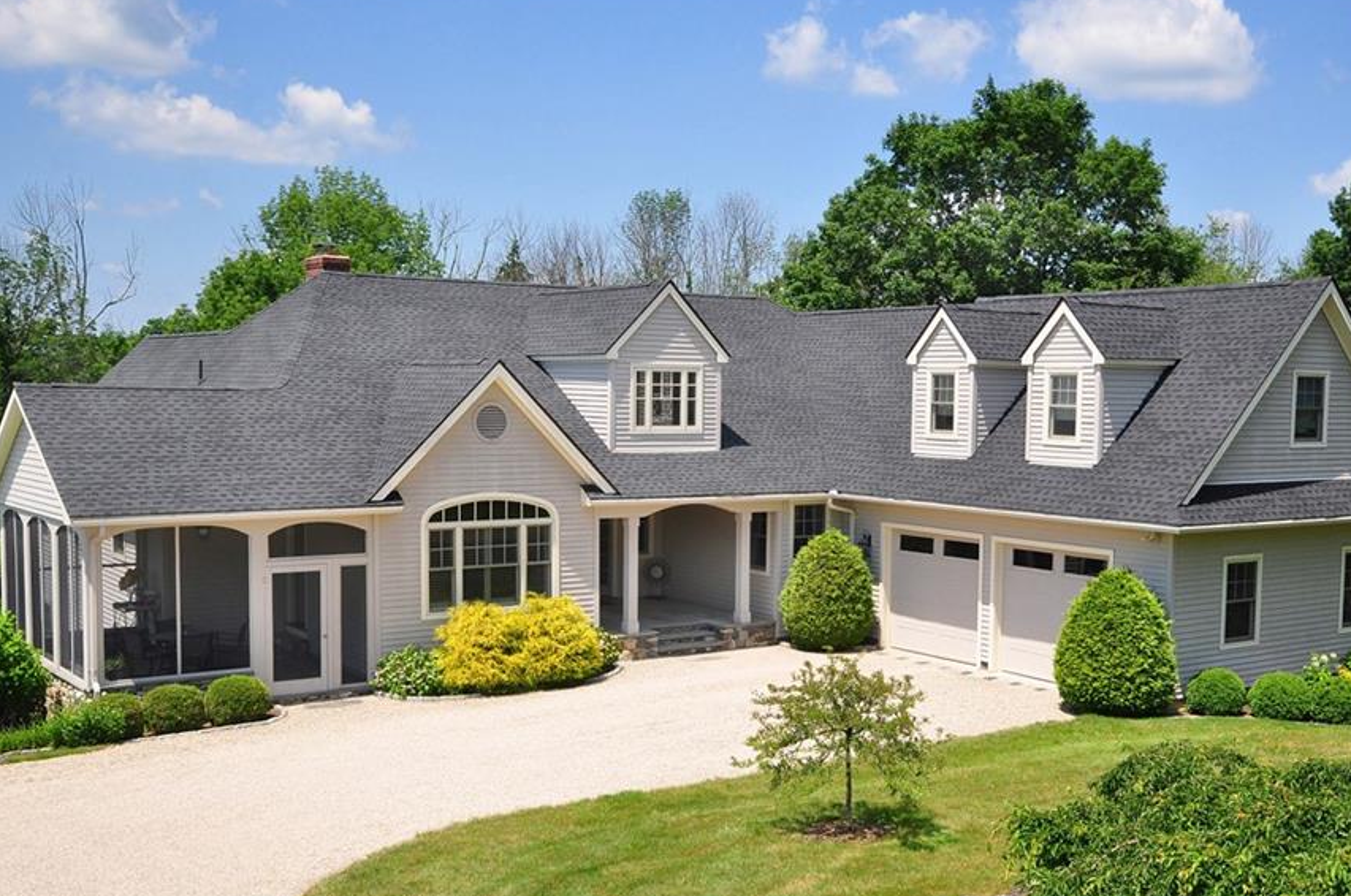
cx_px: 732
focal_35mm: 36
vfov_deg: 36.7
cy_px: 520
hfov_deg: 53.1
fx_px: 1349
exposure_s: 1/640
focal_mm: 20
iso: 320
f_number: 8
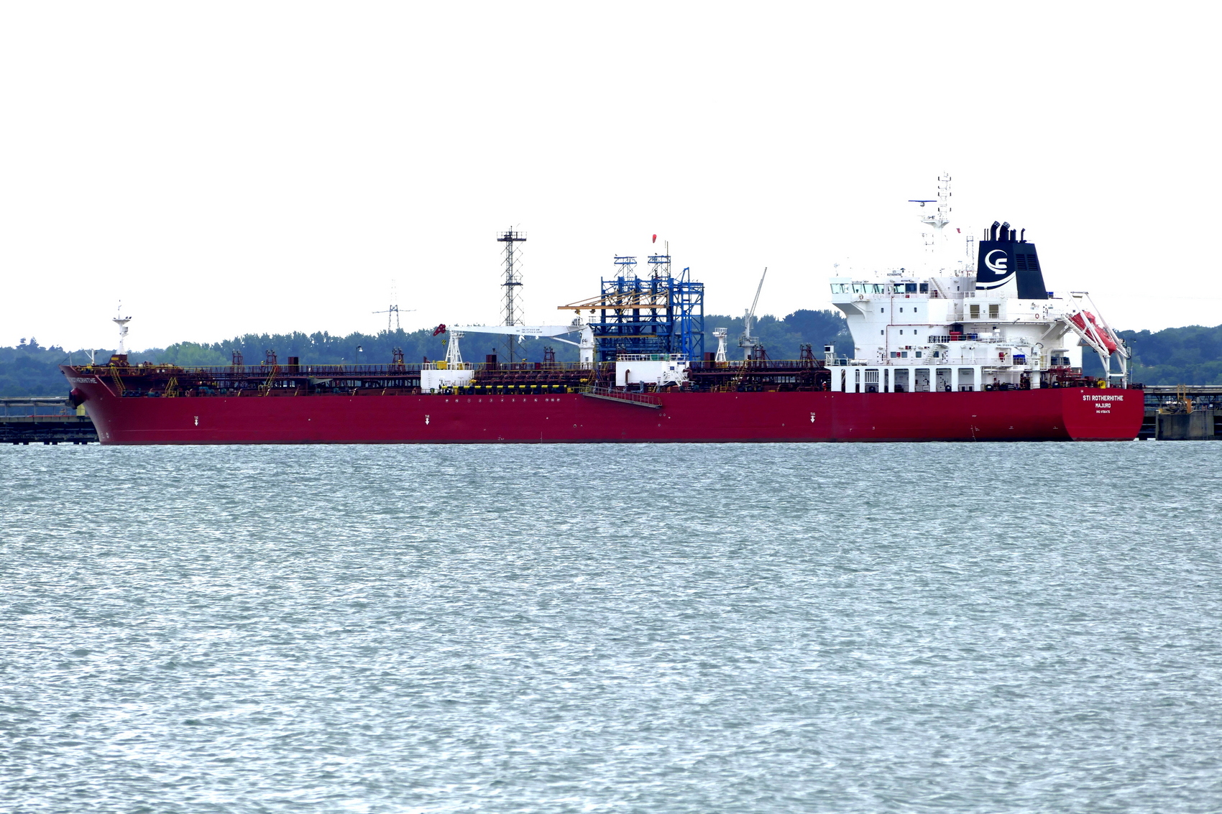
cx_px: 611
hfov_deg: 5.5
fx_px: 12625
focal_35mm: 372
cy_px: 407
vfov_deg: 3.7
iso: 125
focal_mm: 135.82
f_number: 5
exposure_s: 1/500
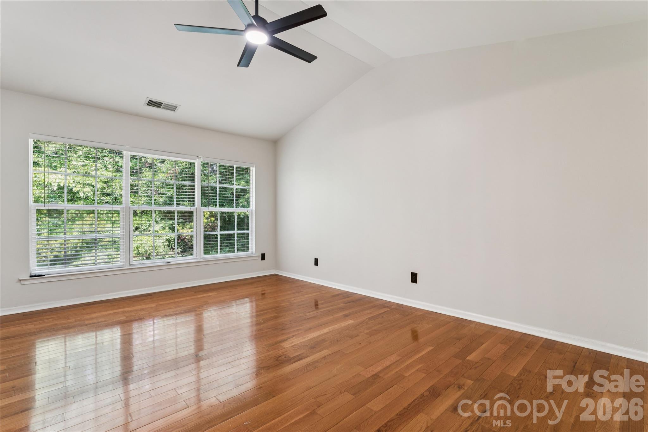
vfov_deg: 71.1
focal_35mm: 17
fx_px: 302
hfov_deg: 94.0
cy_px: 216
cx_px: 324
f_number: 13
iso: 100
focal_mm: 16.8
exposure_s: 1/1.25
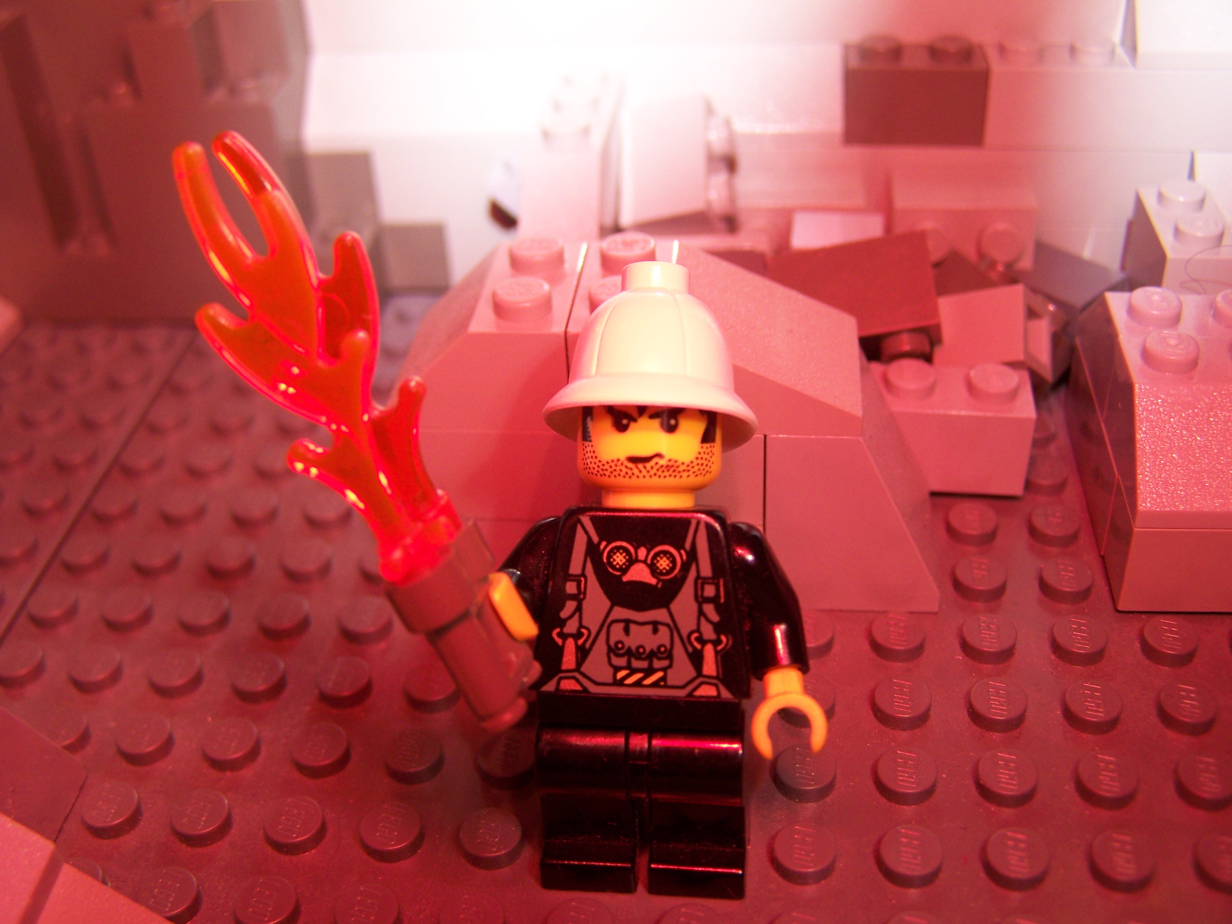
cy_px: 462
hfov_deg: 49.0
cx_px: 616
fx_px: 1352
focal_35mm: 38
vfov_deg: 37.7
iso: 80
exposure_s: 1/60
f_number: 2.8
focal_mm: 6.3
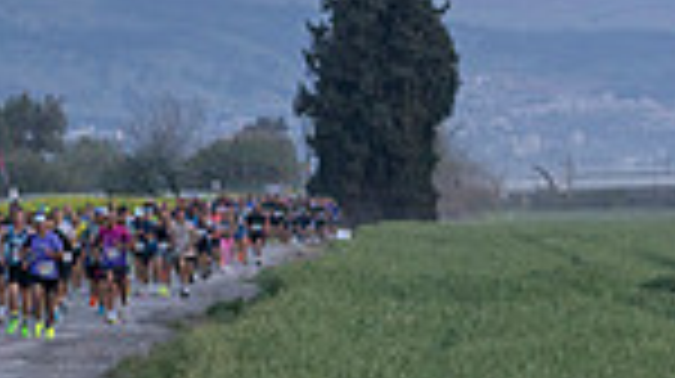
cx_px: -338
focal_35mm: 406
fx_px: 7259
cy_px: 206
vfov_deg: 3.0
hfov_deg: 5.3
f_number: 3.5
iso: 800
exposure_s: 1/500
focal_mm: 87
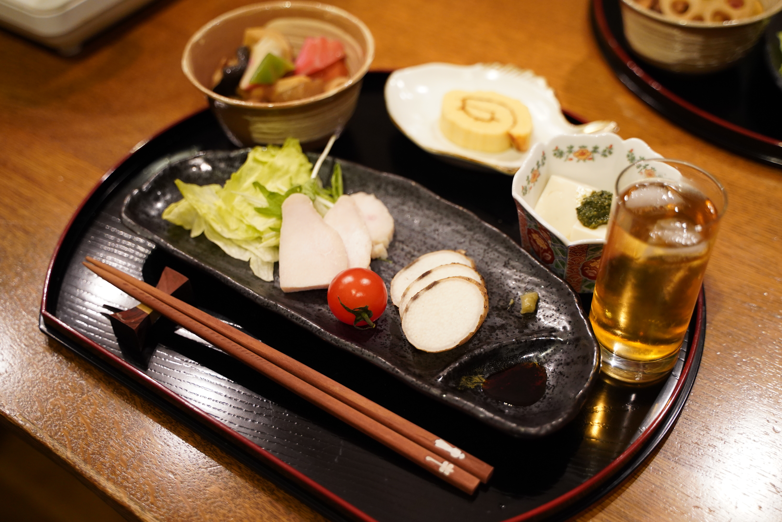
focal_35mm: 43
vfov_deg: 31.2
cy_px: 261
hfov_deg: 45.4
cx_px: 391
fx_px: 934
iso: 3200
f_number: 2.8
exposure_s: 1/160
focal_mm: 43
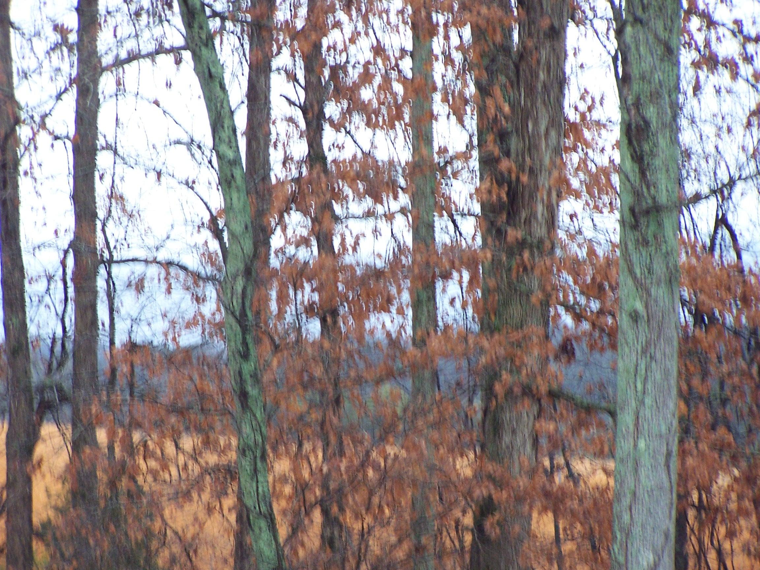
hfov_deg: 9.1
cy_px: 285
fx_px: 4786
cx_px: 380
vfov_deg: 6.8
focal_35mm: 218
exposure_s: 1/20
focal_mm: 36.2
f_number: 3.2
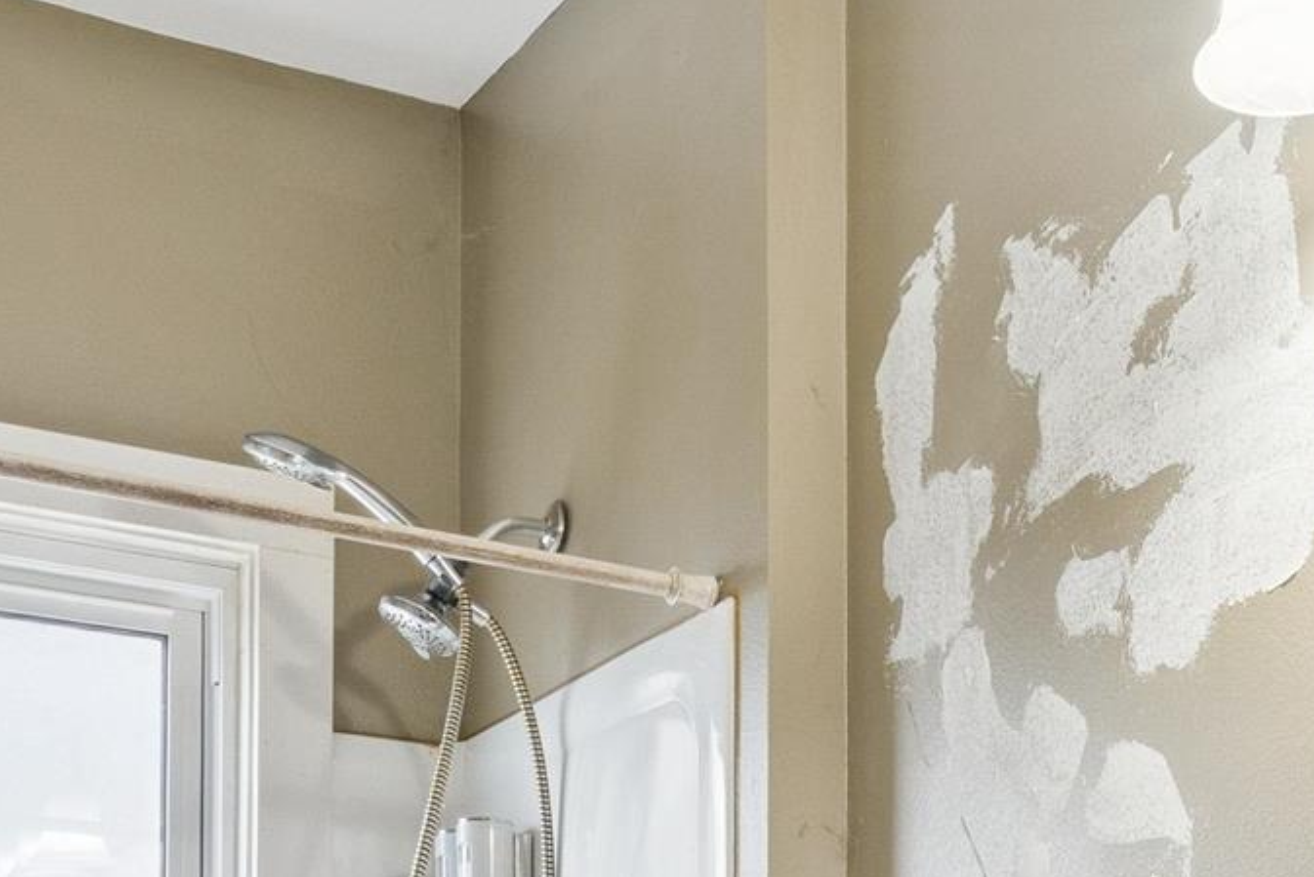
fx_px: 2665
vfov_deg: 16.6
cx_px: 1054
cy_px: 1389
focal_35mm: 73
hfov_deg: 27.2
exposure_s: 1/10
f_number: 10
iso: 800
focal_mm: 16
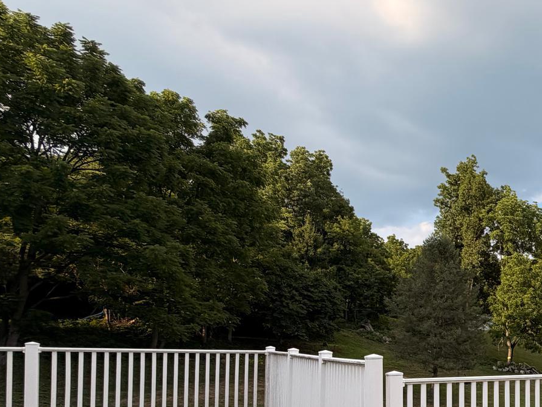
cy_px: 346
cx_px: 612
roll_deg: +0.5
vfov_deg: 41.5
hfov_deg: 42.8
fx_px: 501
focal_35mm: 32
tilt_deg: +0.3
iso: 40
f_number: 2.2
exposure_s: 1/717
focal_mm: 2.22
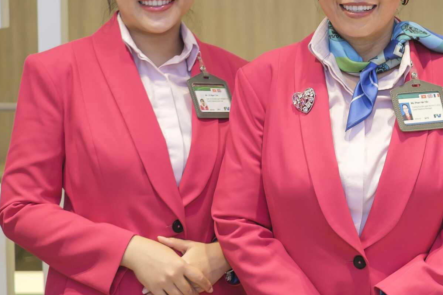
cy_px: 117
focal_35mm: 113
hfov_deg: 17.9
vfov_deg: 12.1
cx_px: 354
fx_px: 1391
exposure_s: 1/30
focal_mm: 35
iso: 200
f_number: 2
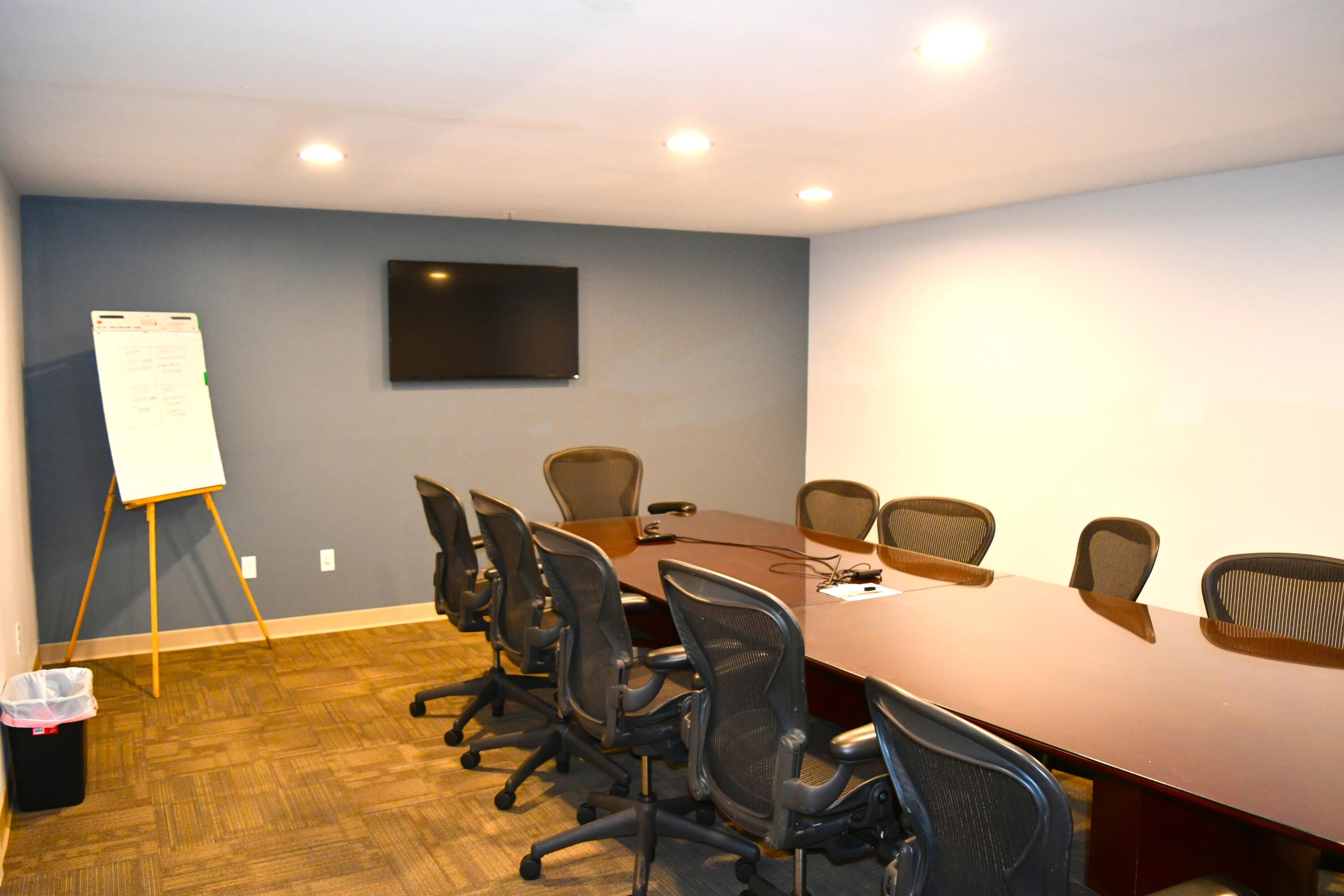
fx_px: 1008
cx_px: 672
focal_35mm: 27
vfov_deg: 47.9
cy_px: 448
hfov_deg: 67.4
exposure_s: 1/60
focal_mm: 18
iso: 2000
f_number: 3.5
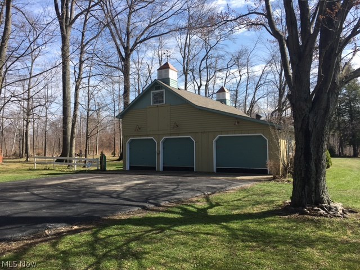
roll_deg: +0.3
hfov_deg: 61.7
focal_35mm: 29
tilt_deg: +3.3
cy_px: 135
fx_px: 302
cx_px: 180
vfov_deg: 48.2
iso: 25
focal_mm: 4.15
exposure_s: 1/864
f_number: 2.2
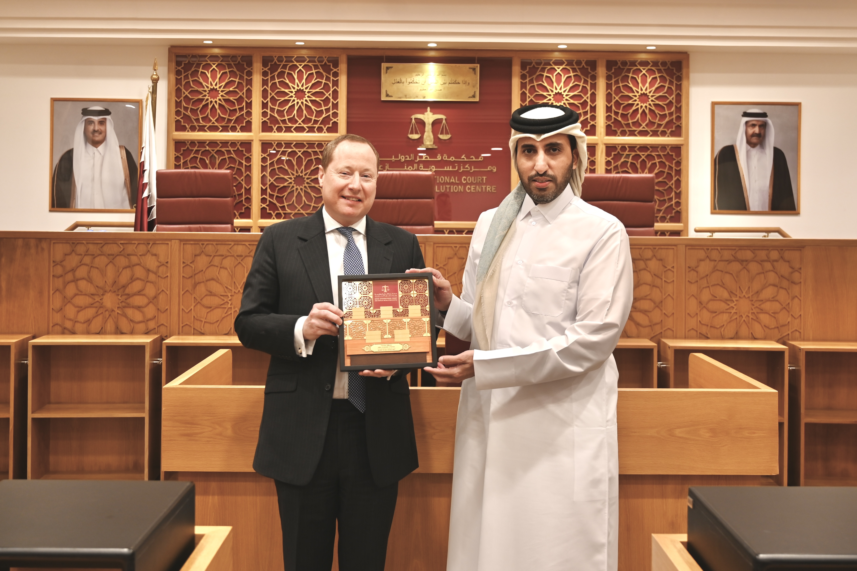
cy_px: 286
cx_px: 428
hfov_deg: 63.7
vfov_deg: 44.9
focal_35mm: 29
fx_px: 690
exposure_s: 1/50
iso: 250
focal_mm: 29
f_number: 4
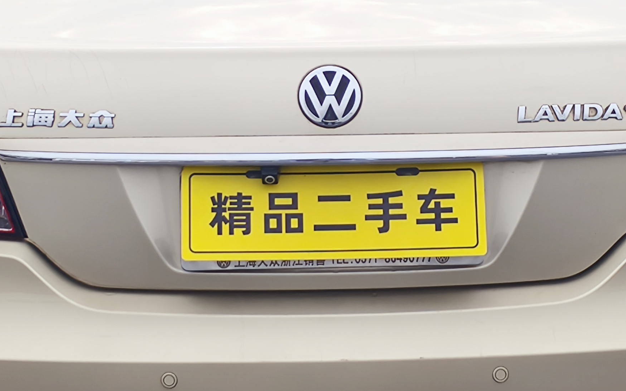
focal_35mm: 107
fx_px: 1826
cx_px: 326
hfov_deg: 19.5
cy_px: 109
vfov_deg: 12.2
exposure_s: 1/1793
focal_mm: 5.84
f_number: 1.6
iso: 80
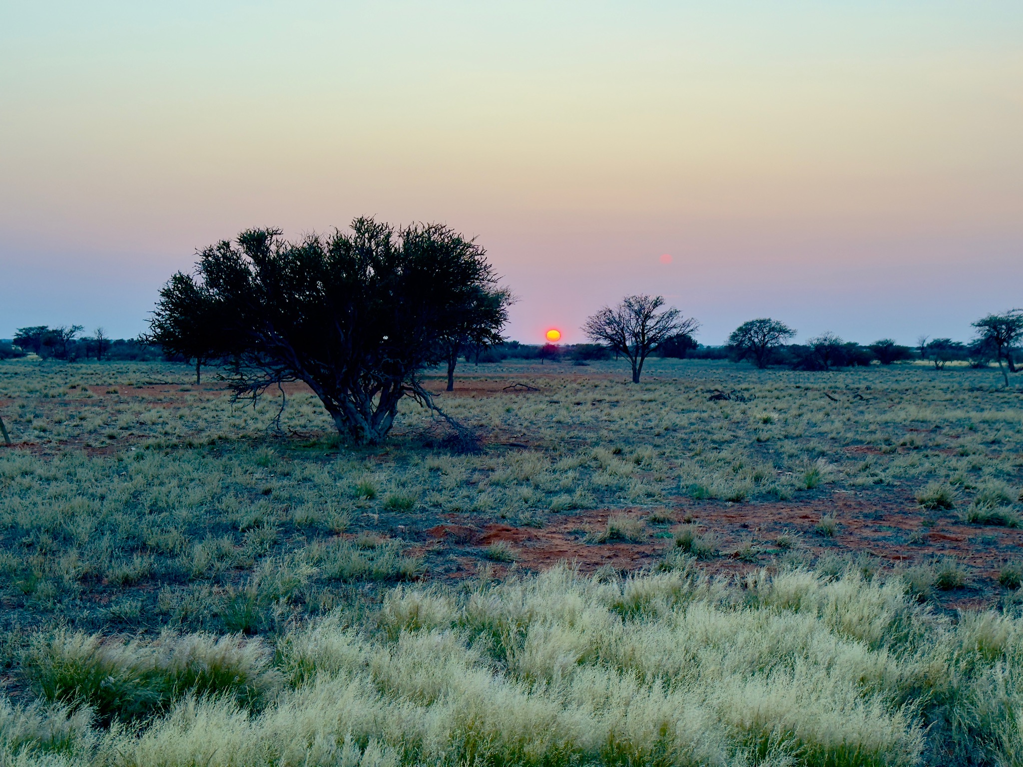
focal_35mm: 48
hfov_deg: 39.7
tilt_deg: -1.9
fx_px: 1419
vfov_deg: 30.3
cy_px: 384
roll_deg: -0.4
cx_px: 512
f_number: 1.78
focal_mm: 6.76
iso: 50
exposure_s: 1/202
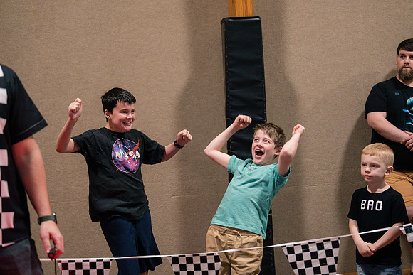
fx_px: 803
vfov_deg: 19.5
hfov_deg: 28.8
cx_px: 206
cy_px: 138
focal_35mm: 70
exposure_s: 1/320
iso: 2500
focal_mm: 70
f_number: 2.8
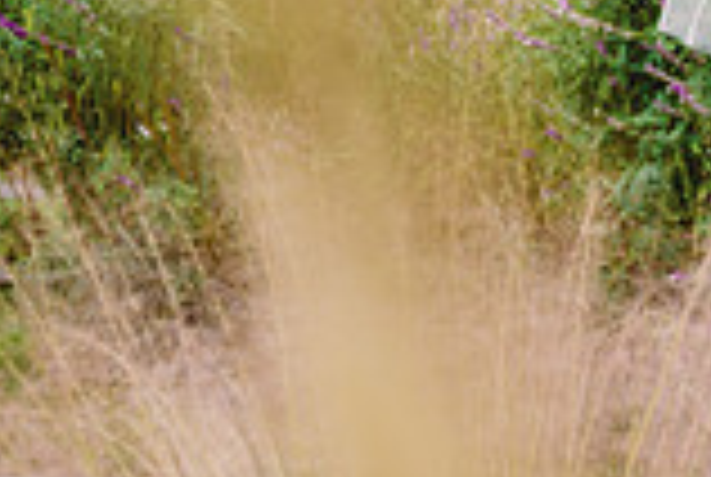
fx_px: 4788
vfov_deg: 5.7
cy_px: 214
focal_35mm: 242
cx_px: 1264
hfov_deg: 8.2
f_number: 3.2
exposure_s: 1/200
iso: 160
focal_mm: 66
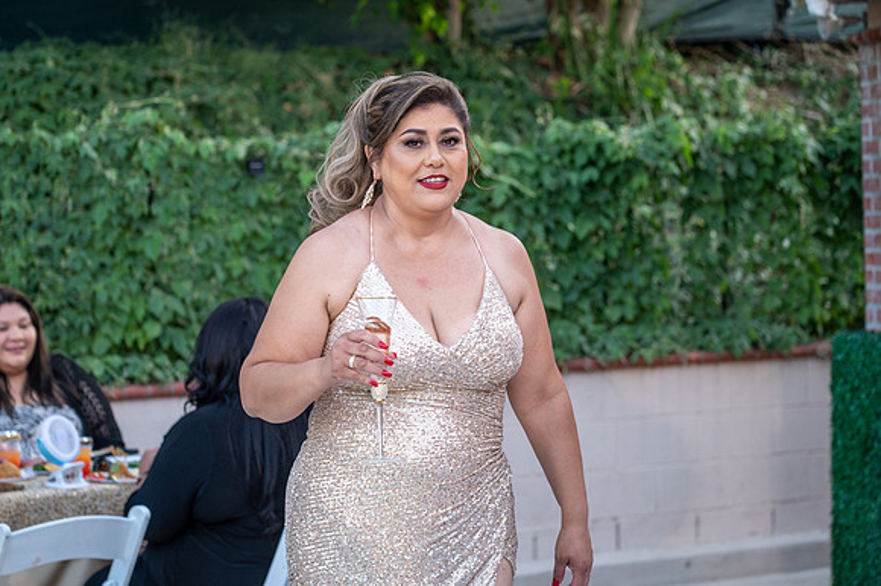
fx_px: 2201
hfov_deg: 22.6
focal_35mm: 90
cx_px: 440
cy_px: 293
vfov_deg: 15.2
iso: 800
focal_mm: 90
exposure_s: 1/250
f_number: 4
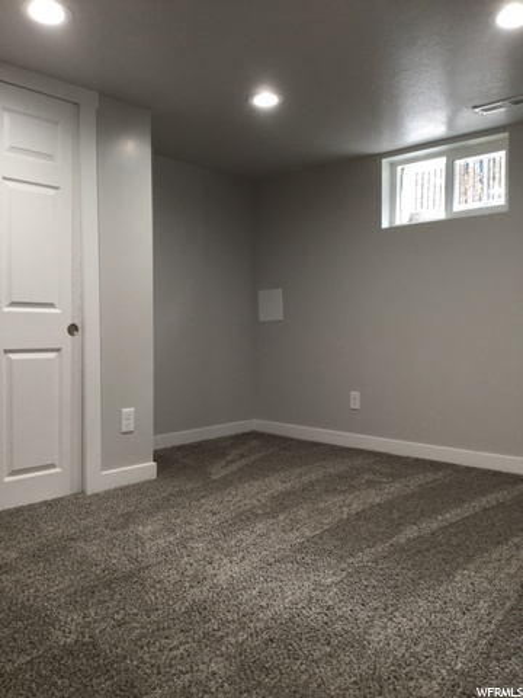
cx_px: 262
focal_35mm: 31
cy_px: 349
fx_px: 624
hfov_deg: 45.4
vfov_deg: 58.4
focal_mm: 3.3
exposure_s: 1/30
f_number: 2.4
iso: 80
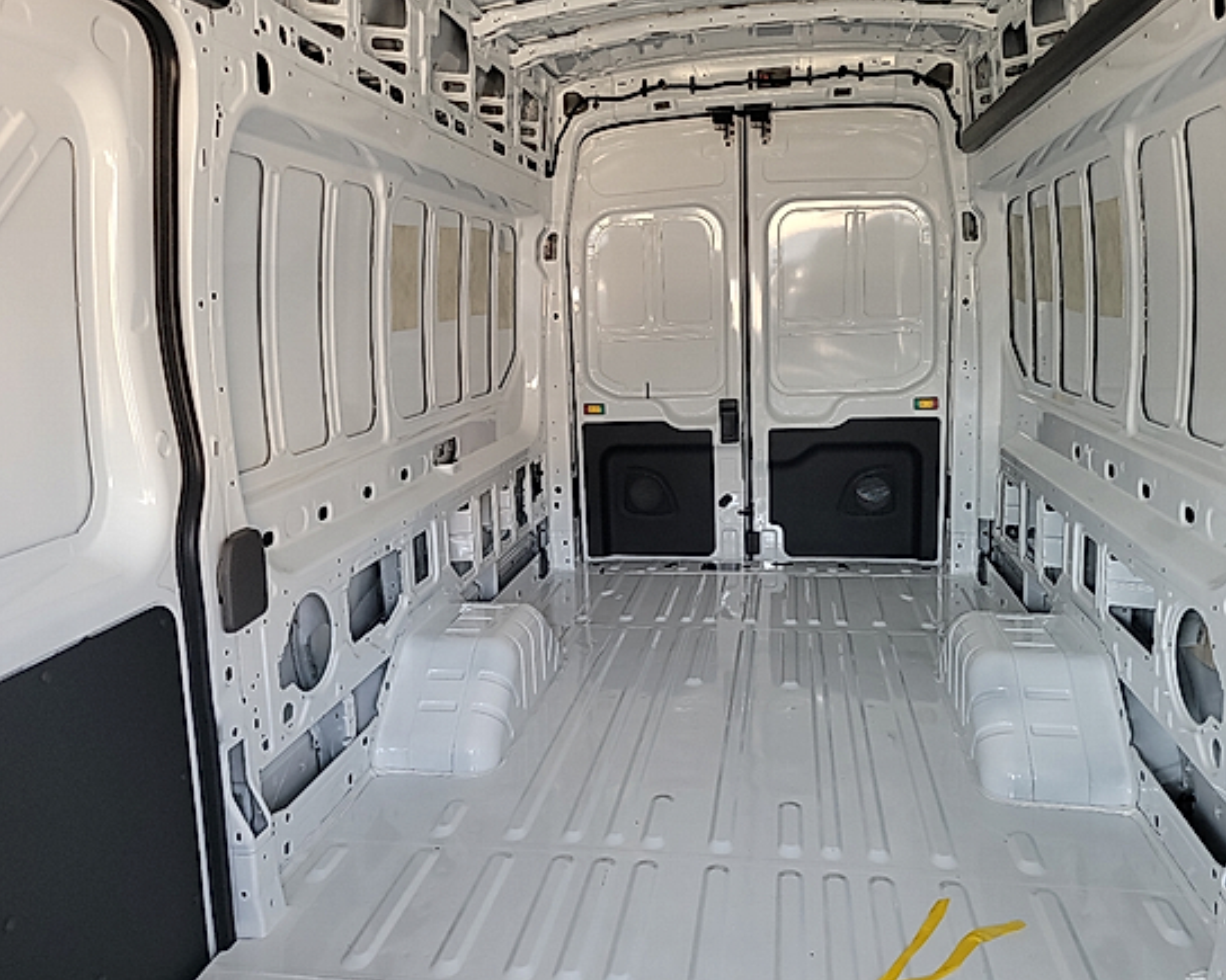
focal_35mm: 28
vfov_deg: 51.5
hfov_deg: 62.2
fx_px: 1016
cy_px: 480
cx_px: 627
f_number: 1.8
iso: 166
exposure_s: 1/59.2
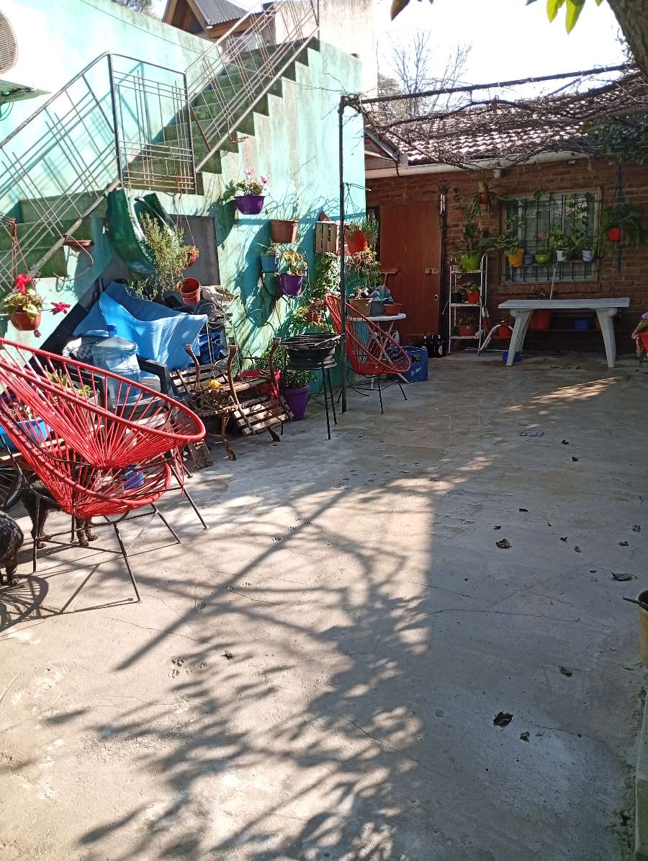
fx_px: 672
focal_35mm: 27
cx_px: 324
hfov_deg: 51.5
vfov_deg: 65.2
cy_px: 430
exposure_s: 1/163
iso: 50
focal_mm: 3.98
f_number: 1.8
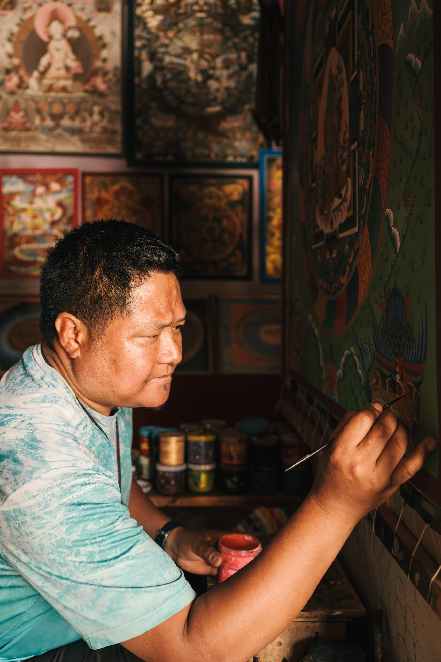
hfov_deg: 41.1
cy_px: 331
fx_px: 588
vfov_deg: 58.7
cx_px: 220
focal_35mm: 32
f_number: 3.5
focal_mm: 32
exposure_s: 1/250
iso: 3200
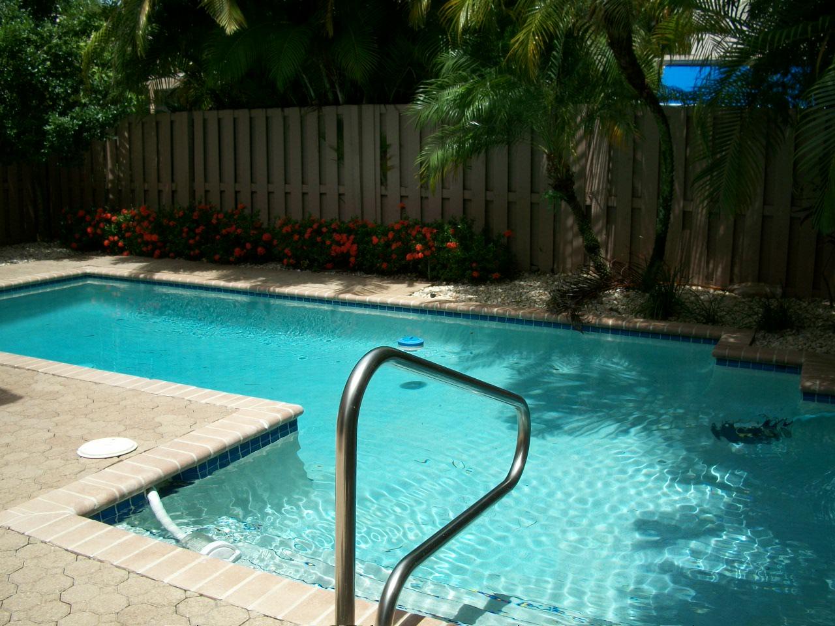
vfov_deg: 40.7
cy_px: 313
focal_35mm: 35
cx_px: 418
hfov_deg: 52.6
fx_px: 844
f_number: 5.6
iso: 80
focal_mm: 6.3
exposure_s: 1/320
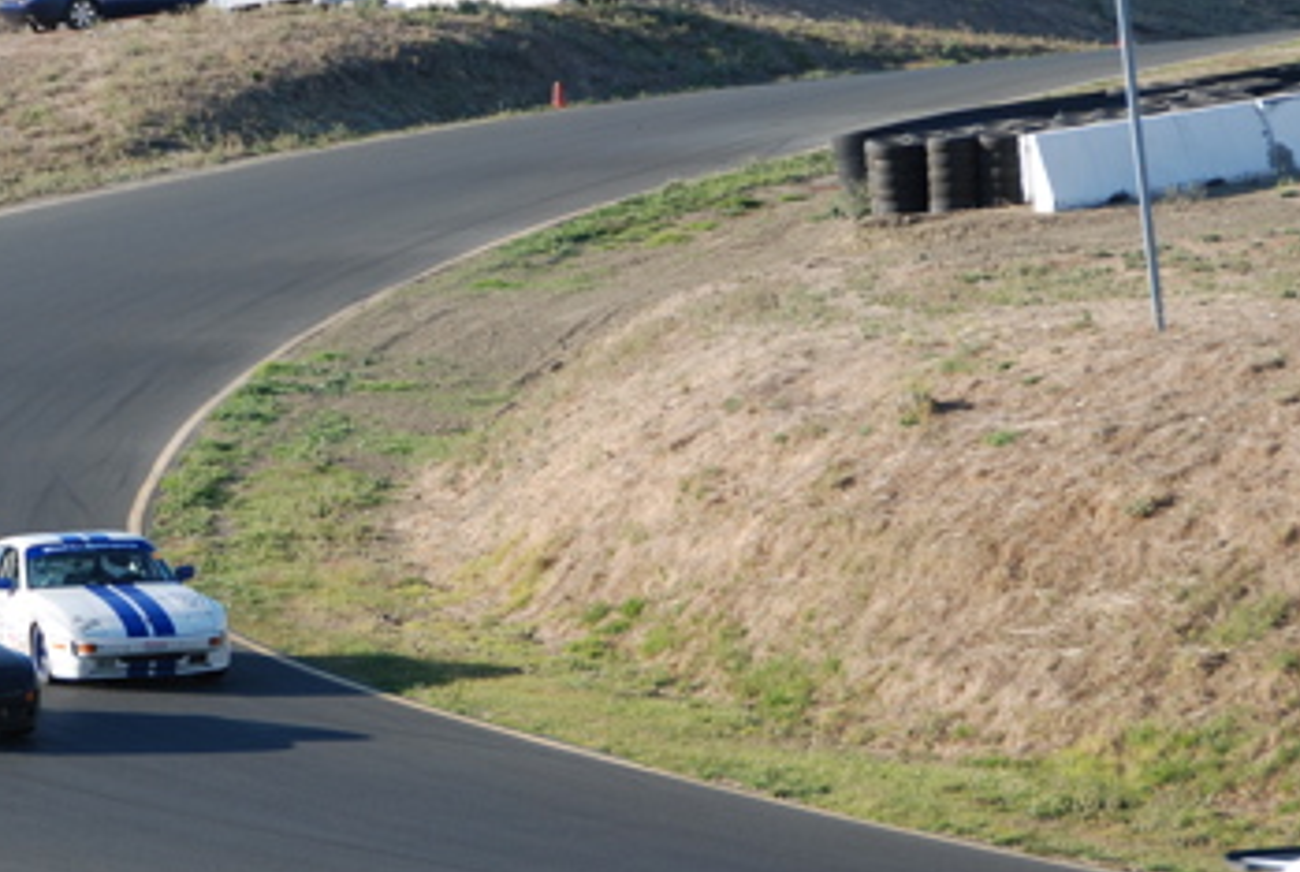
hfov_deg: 7.9
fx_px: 9438
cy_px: 604
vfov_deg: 5.3
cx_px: 367
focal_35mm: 261
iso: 200
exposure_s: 1/500
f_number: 5.6
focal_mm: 95
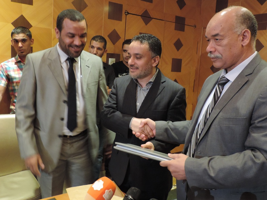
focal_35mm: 33
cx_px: 134
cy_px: 100
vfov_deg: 42.9
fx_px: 255
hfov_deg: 55.4
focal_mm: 5.8
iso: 800
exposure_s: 1/10
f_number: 3.2
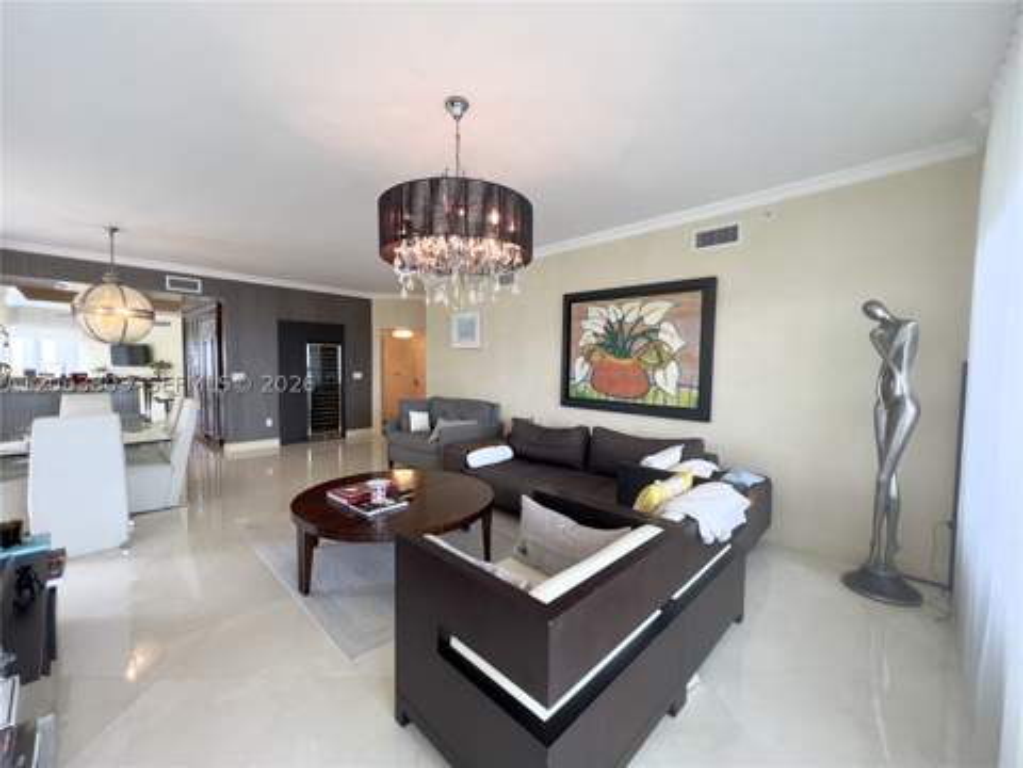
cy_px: 384
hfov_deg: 106.2
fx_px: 384
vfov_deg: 89.9
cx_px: 512
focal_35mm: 13
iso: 200
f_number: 1.8
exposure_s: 1/120
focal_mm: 1.57
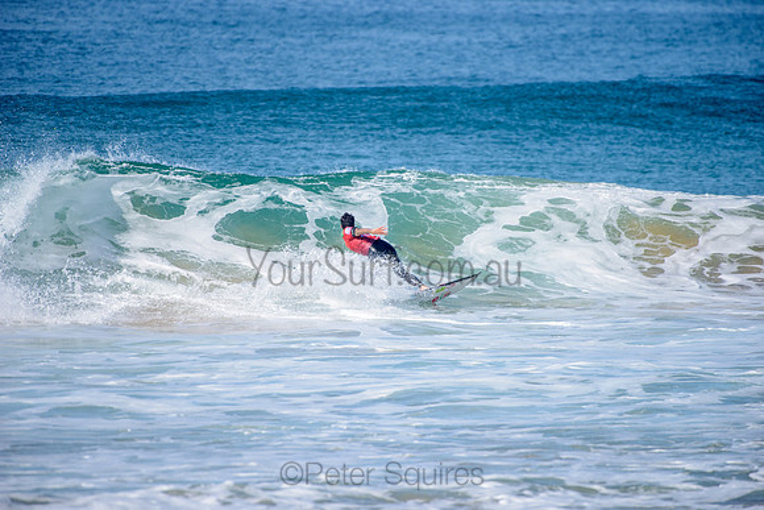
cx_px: 382
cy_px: 255
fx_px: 10613
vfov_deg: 2.8
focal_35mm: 500
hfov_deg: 4.1
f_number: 5.6
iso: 160
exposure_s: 1/2000
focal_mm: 500
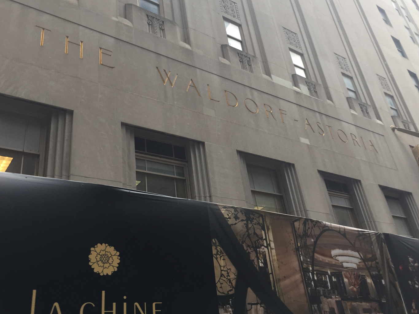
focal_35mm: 34
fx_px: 412
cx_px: 241
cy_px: 132
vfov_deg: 41.7
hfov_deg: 53.7
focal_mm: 4.15
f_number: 2.2
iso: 40
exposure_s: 1/120
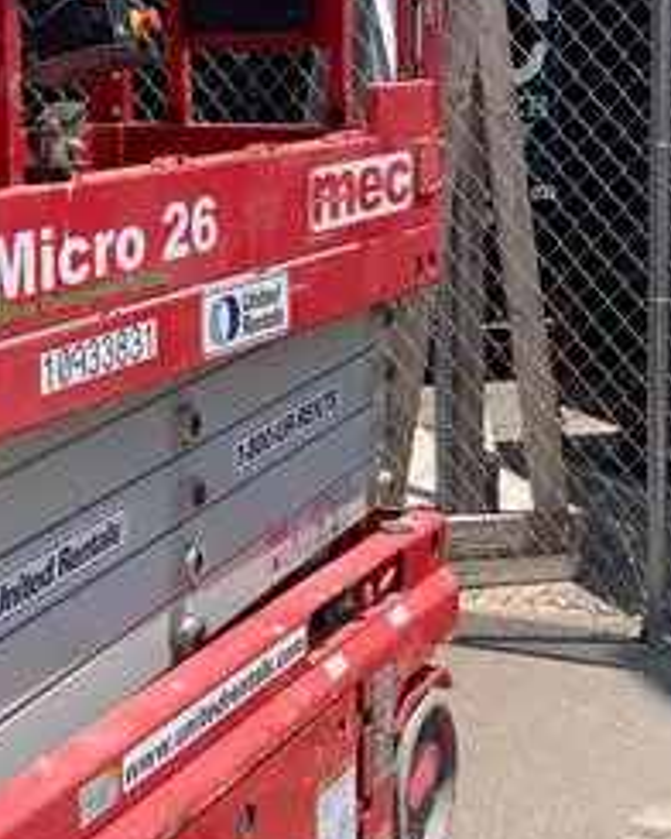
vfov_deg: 24.9
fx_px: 1887
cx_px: 188
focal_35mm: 76
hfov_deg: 20.1
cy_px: 279
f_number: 1.8
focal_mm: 4.25
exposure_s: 1/1880
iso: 25
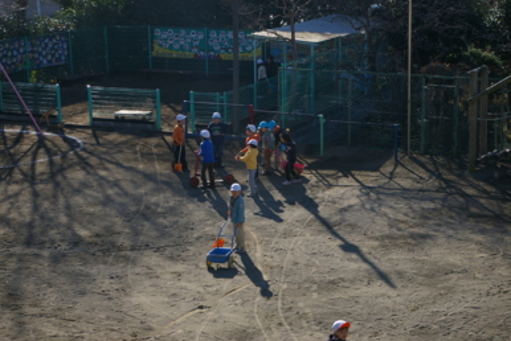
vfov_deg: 16.0
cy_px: 169
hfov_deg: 23.8
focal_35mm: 86
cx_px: 261
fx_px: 1215
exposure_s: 1/250
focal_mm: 55
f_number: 8
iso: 200
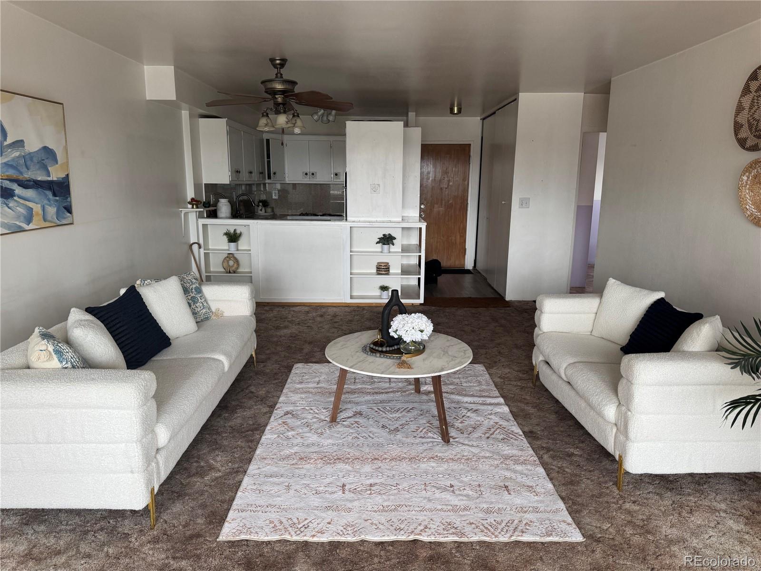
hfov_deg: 71.6
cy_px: 286
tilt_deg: -12.5
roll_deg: -0.3
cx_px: 380
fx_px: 528
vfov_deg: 56.8
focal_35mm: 24
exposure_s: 1/120
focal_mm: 6.76
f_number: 1.78
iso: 125
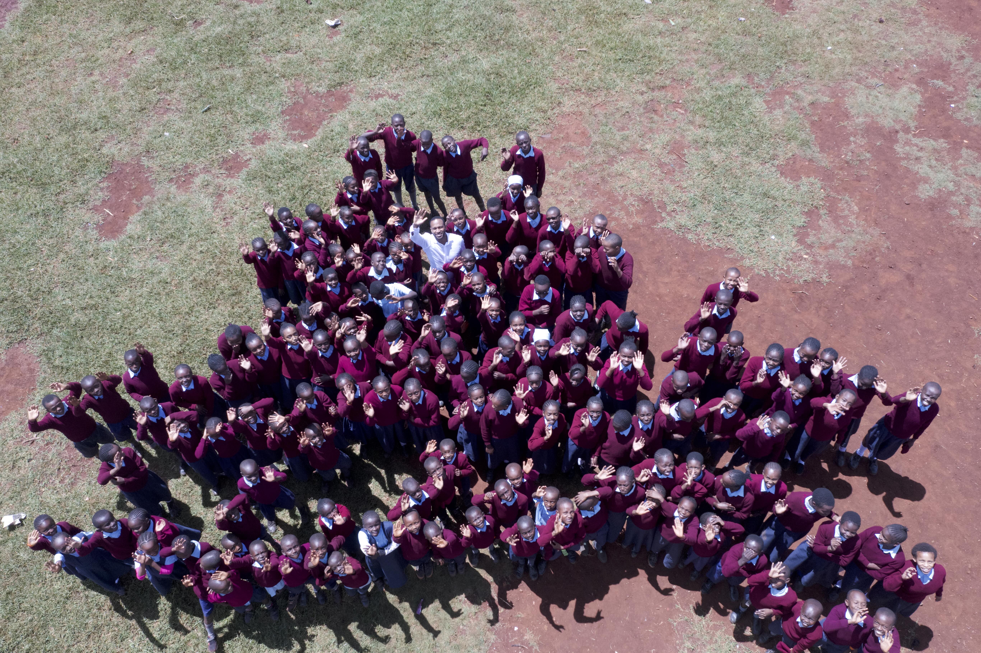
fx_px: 763
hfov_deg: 65.5
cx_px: 490
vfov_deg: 46.4
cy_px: 326
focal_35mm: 28
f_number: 5
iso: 400
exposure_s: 1/160
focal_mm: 10.26
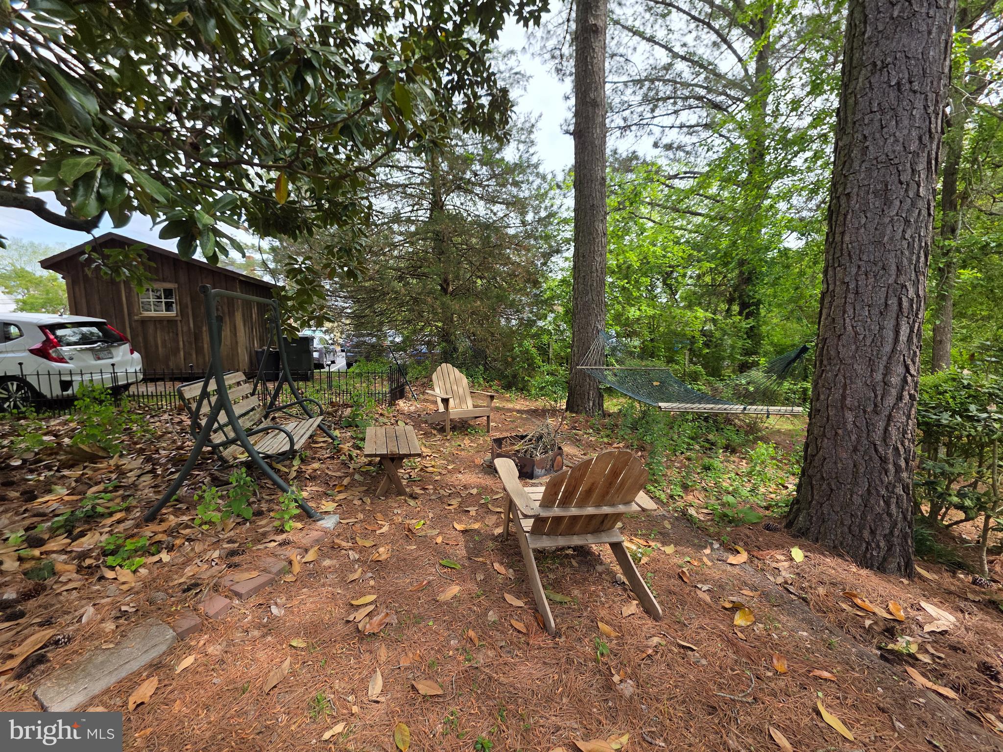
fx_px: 377
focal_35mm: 13
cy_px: 376
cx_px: 502
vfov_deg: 89.9
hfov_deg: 106.2
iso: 40
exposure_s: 1/684
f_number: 1.9
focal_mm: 2.2
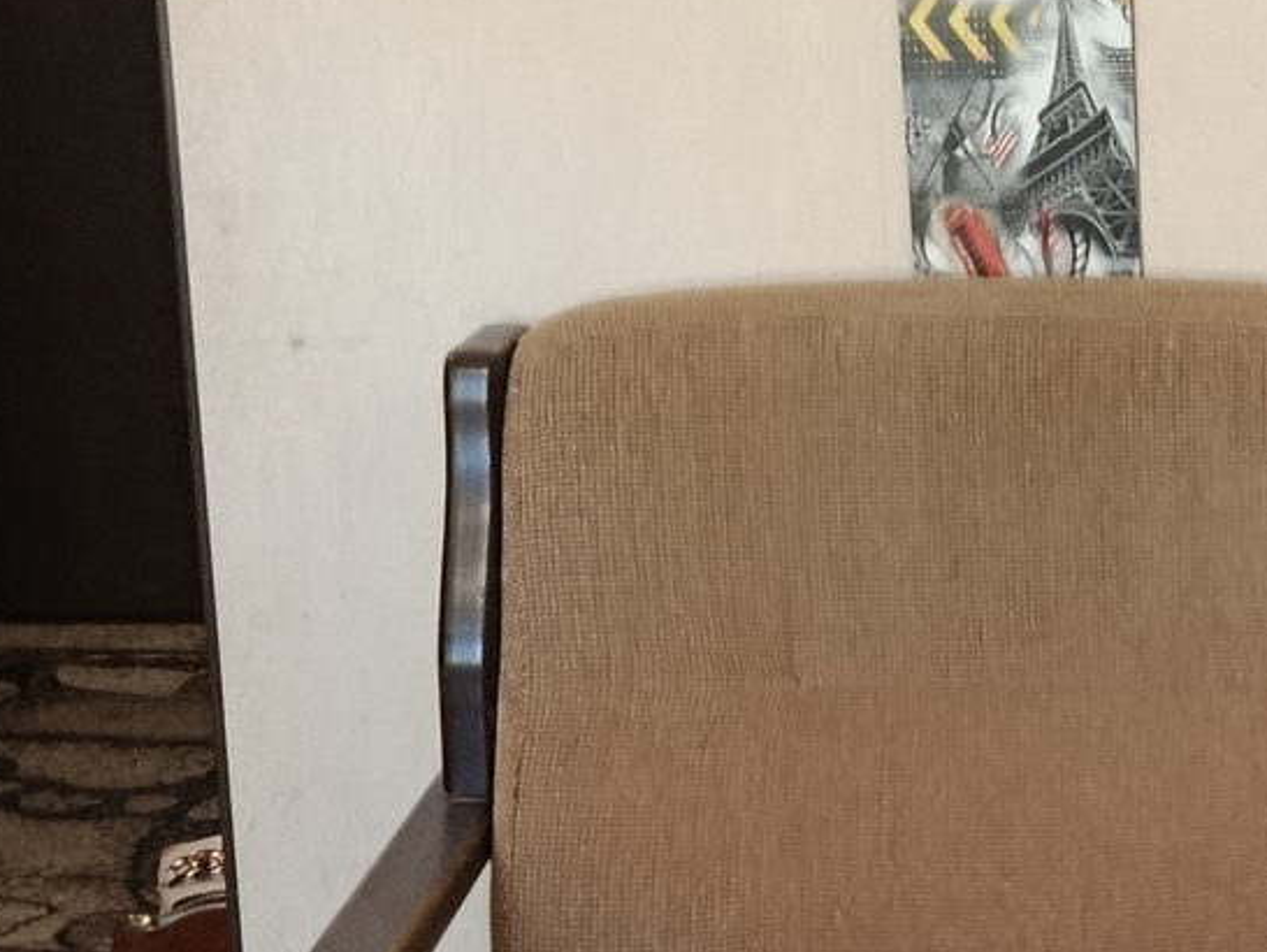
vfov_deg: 16.4
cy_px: 599
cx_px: 1487
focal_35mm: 90
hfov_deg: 20.5
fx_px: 3296
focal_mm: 5.24
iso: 1816
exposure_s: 1/25
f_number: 1.7
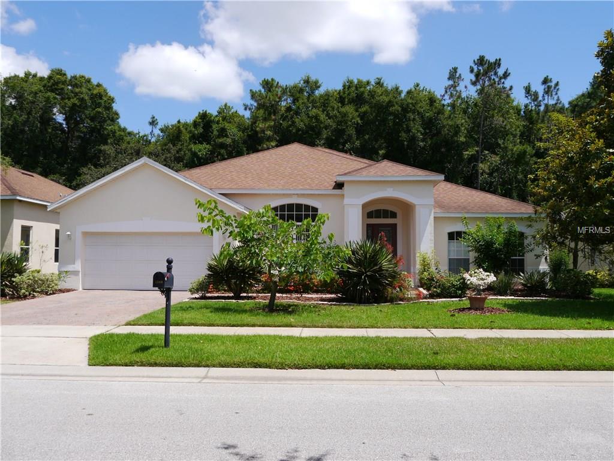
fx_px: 497
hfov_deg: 63.4
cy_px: 230
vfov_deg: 49.7
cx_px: 307
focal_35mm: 28
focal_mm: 14
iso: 160
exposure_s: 1/400
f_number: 8
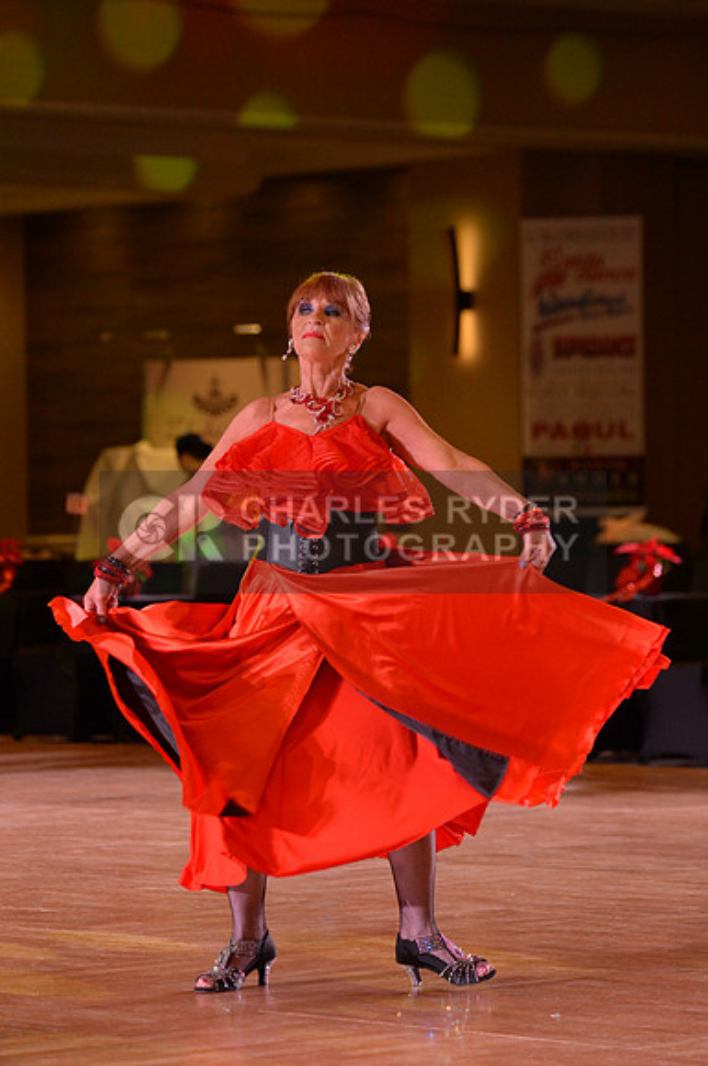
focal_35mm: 175
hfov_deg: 7.8
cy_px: 533
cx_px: 354
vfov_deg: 11.8
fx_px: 5178
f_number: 5
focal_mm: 175
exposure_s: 1/250
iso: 4000
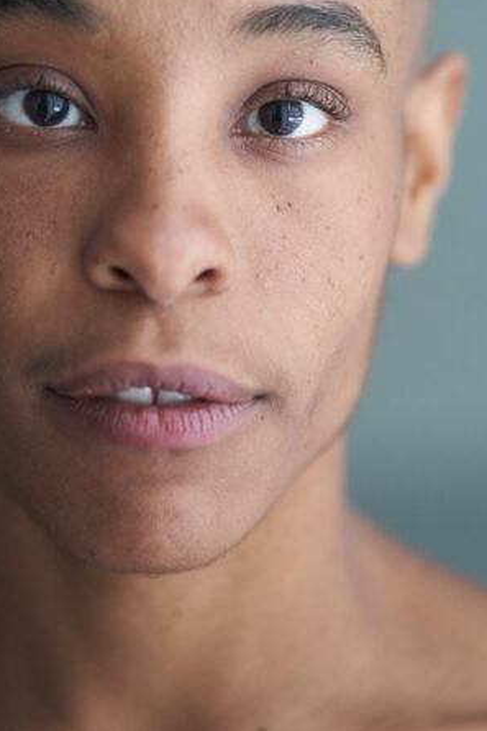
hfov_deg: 10.2
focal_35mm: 135
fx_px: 2741
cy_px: 244
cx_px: 248
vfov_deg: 15.2
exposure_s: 1/50
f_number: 2.8
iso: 1600
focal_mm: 85
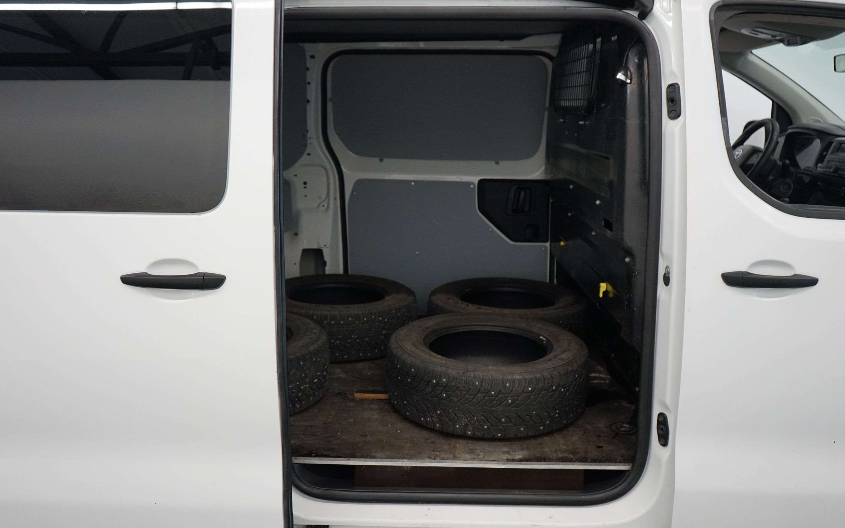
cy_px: 254
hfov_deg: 59.6
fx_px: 737
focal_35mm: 32
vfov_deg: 39.4
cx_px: 425
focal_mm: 31
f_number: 4
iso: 1250
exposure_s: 1/160
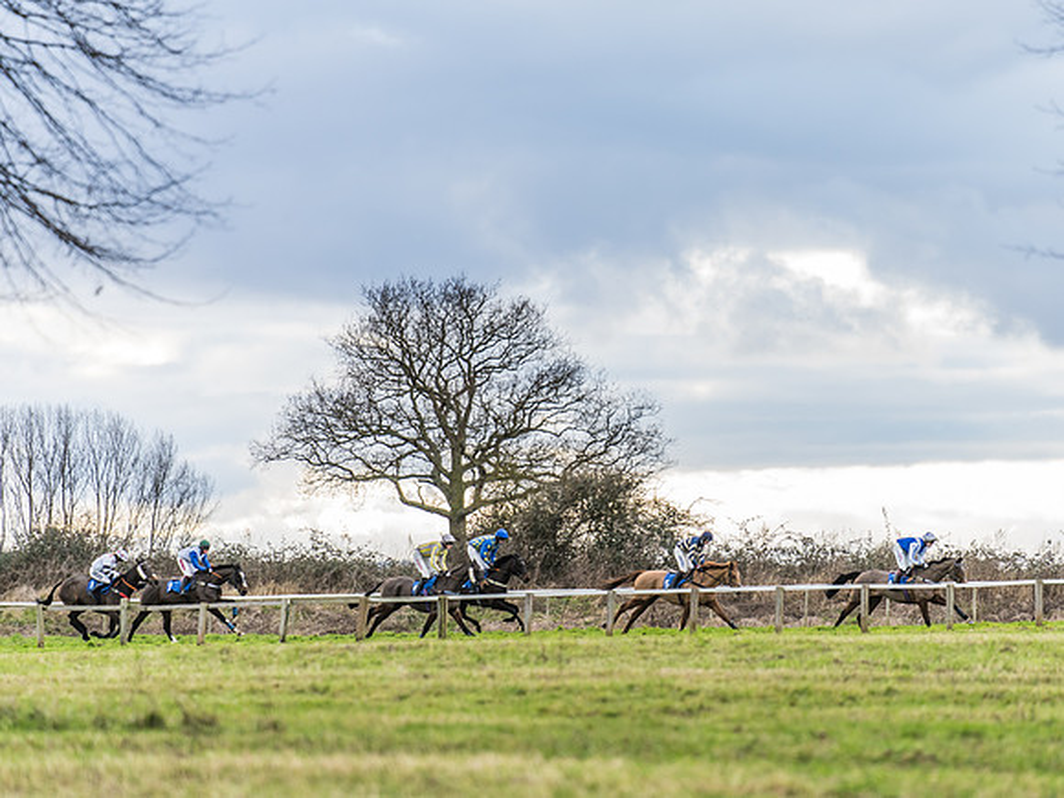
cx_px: 649
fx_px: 8244
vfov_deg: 5.5
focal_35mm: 268
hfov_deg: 7.4
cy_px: 335
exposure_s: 1/1000
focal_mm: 200
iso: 800
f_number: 2.8
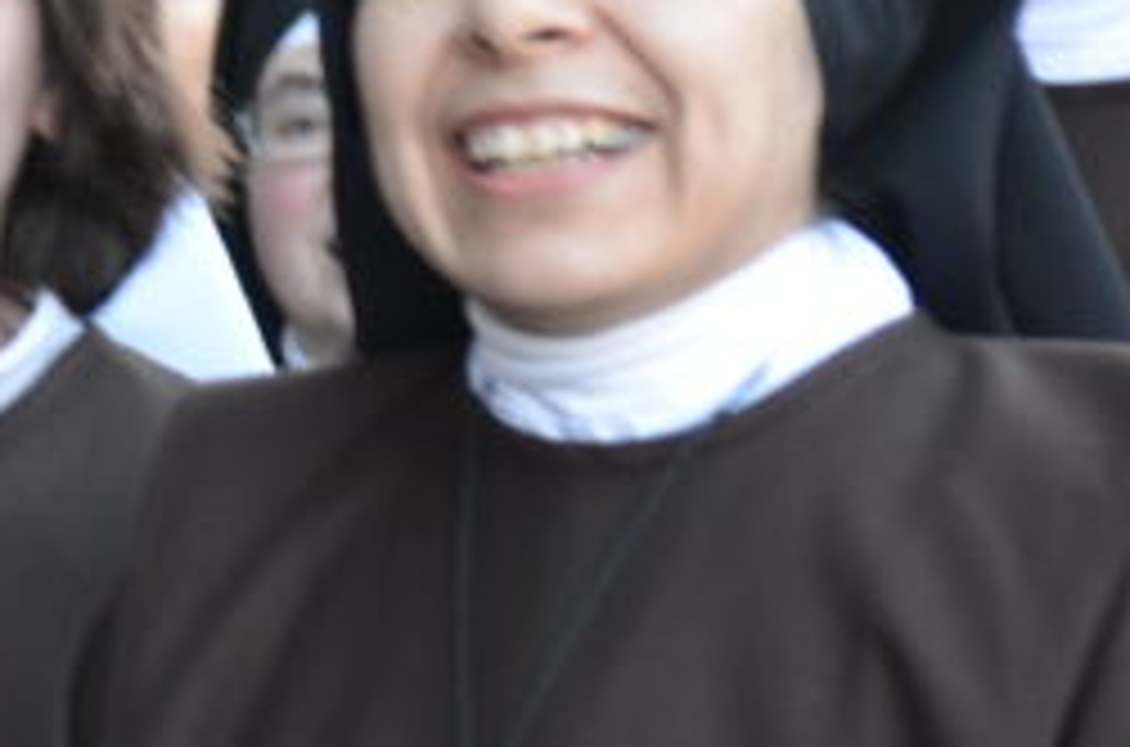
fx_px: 10521
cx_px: -1062
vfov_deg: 4.1
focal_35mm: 336
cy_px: 104
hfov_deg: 6.0
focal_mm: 55
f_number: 4.5
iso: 400
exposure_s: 1/80
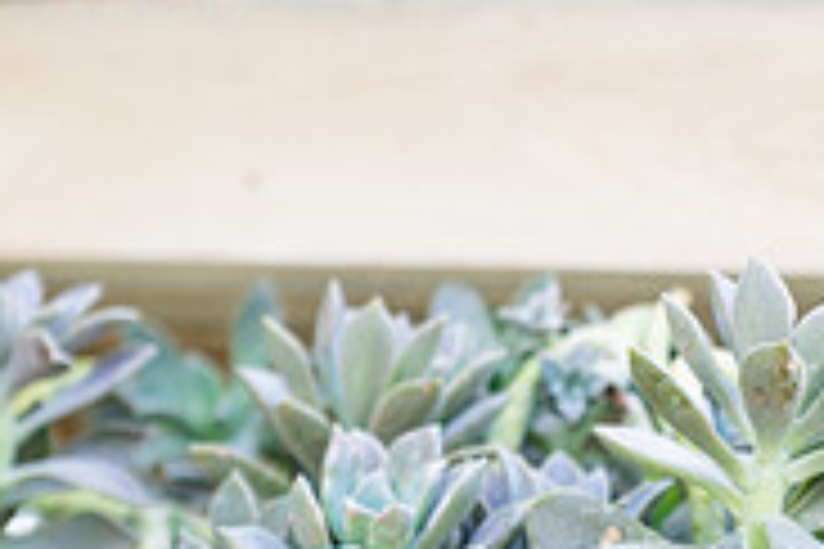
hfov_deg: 26.6
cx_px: 500
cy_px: 382
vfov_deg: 17.9
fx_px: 1739
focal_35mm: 76
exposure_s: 1/250
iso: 160
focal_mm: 24
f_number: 2.8
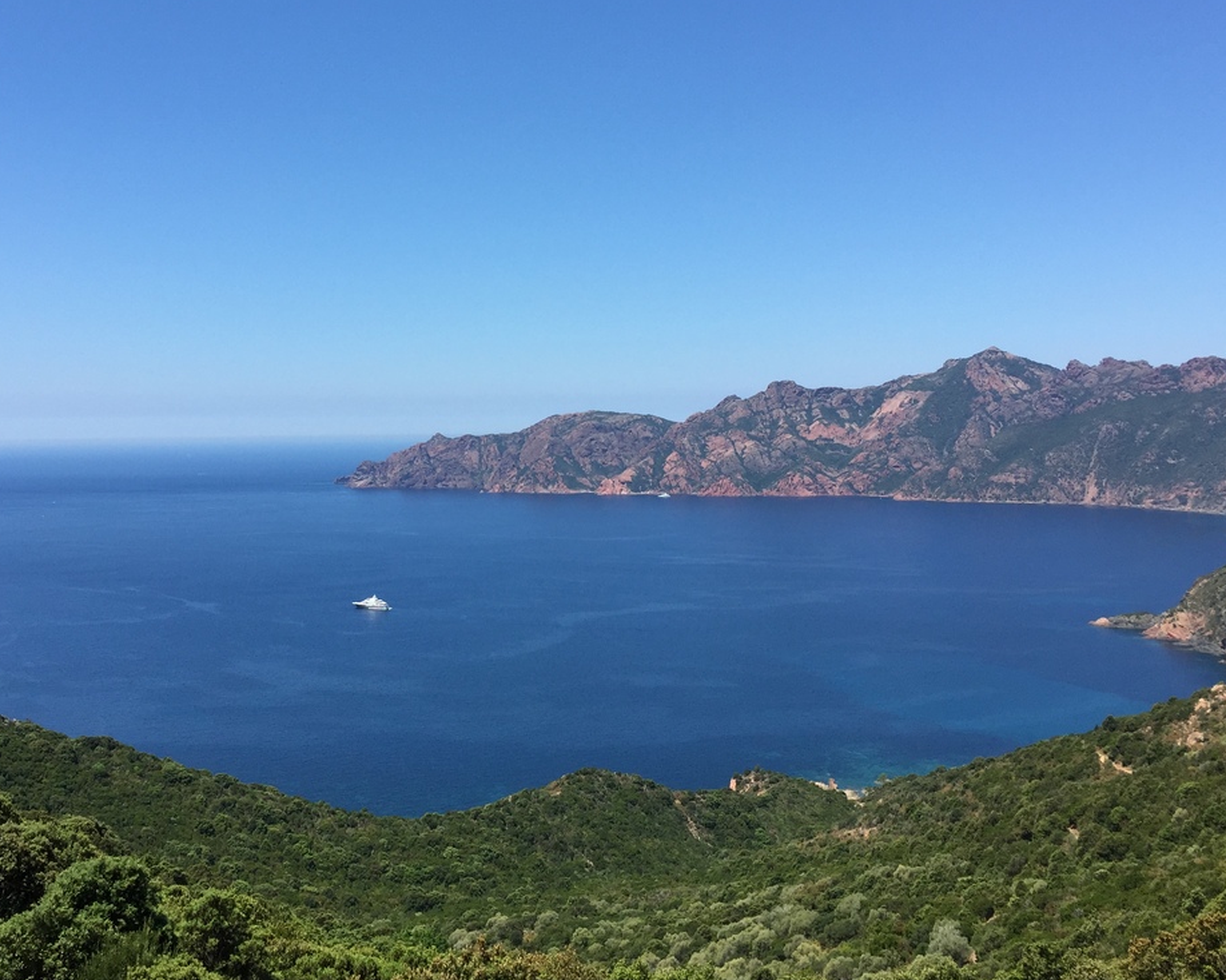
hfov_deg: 48.9
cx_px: 525
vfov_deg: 40.0
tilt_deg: +0.8
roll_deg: -0.3
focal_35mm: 37
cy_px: 418
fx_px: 1342
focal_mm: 4.15
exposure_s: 1/1883
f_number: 2.2
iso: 32
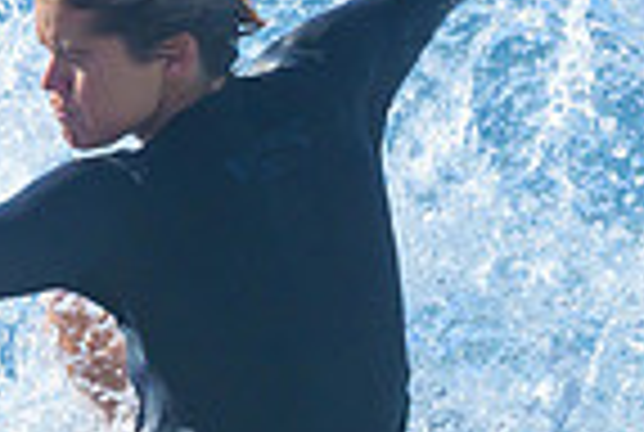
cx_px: -88
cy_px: 895
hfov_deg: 0.5
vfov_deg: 0.3
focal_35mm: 4382
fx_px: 78552
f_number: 6.3
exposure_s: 1/2500
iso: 320
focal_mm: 800
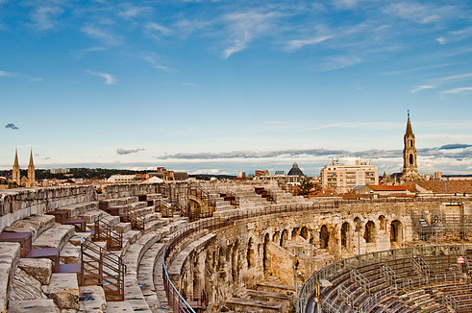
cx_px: 210
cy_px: 150
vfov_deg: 34.1
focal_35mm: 39
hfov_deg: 49.5
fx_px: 511
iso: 200
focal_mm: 22
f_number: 9.5
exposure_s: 1/350
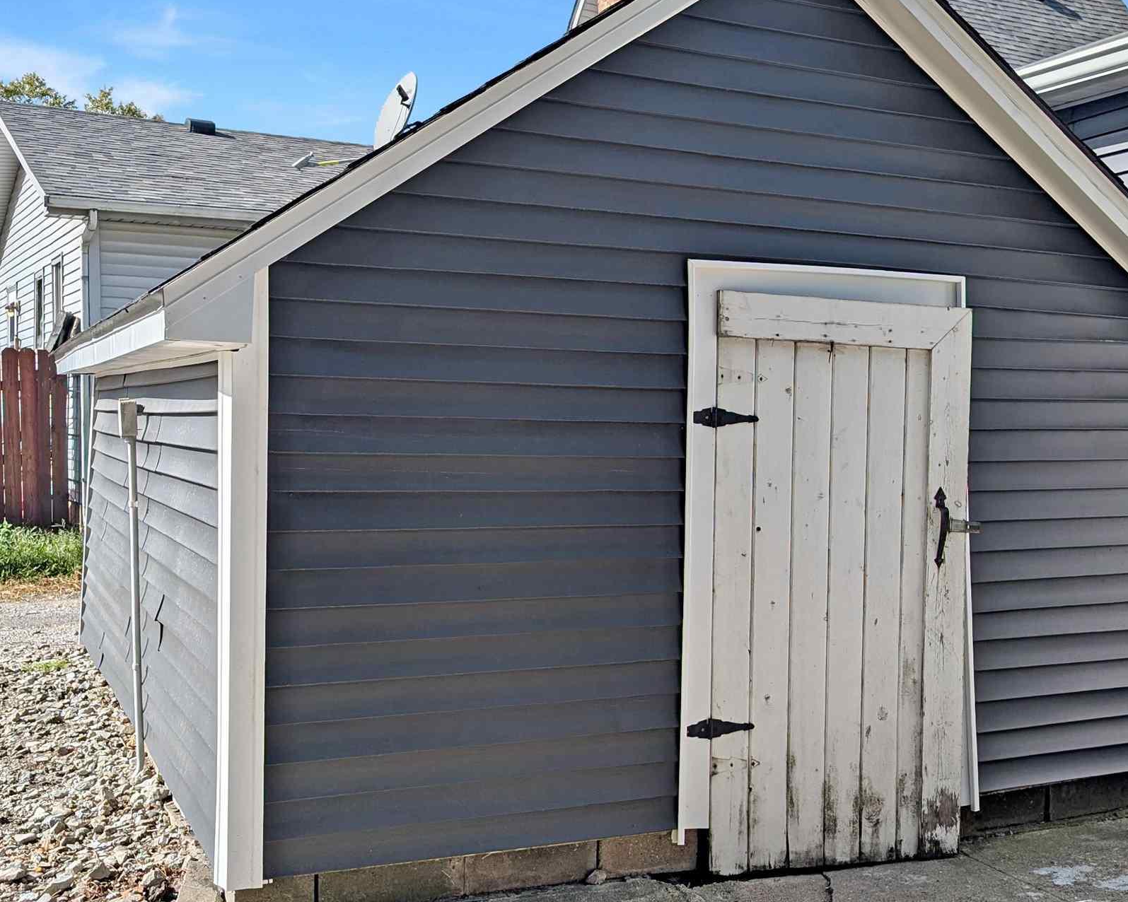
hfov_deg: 40.2
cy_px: 484
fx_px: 1502
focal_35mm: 45
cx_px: 821
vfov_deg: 33.4
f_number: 1.68
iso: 18
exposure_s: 1/1621
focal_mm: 6.9
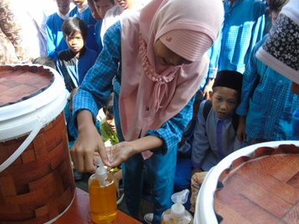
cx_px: 142
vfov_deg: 44.1
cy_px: 119
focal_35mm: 32
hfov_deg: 56.8
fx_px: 276
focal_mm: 5.2
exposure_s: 1/100
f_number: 3.6
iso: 80
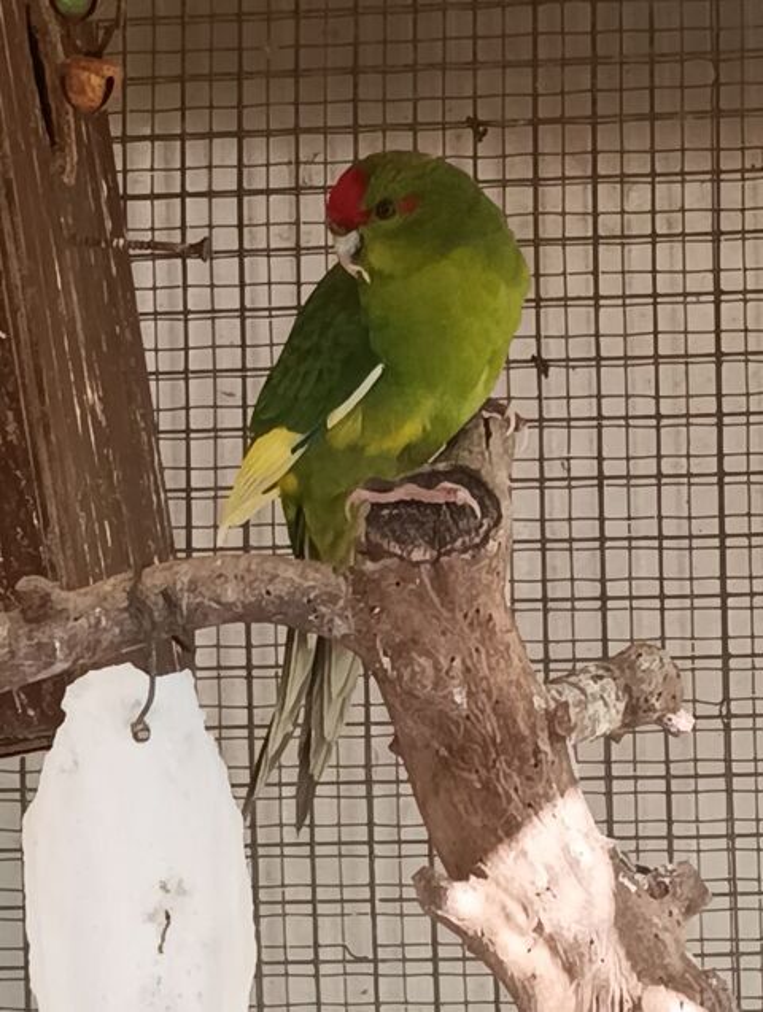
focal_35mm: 162
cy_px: 506
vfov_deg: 12.2
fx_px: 4747
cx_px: 382
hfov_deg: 9.2
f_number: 1.8
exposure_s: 1/110
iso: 50
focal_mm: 3.96
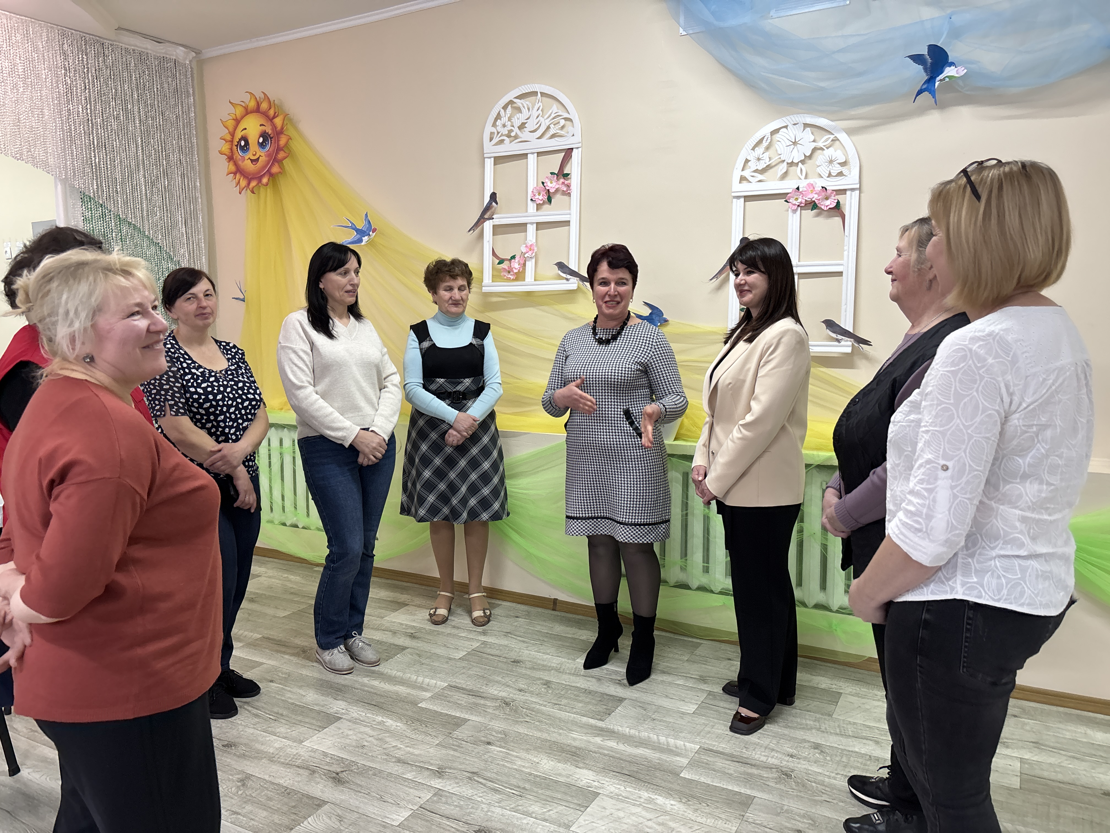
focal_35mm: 26
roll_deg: +1.3
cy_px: 416
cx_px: 555
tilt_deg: -10.2
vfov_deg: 53.1
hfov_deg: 67.3
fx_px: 834
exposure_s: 1/50
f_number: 1.6
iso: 125
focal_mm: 5.96
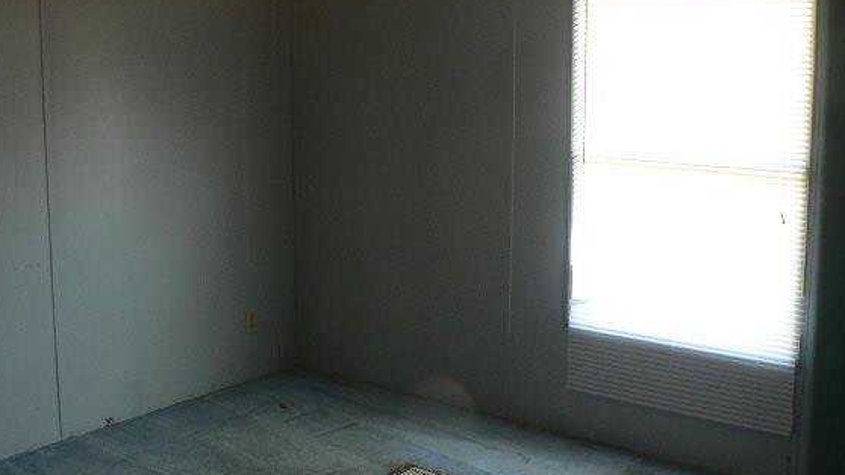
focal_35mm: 45
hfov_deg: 45.4
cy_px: 175
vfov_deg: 26.4
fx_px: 1008
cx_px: 391
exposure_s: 1/30
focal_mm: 6
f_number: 2.8
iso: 150
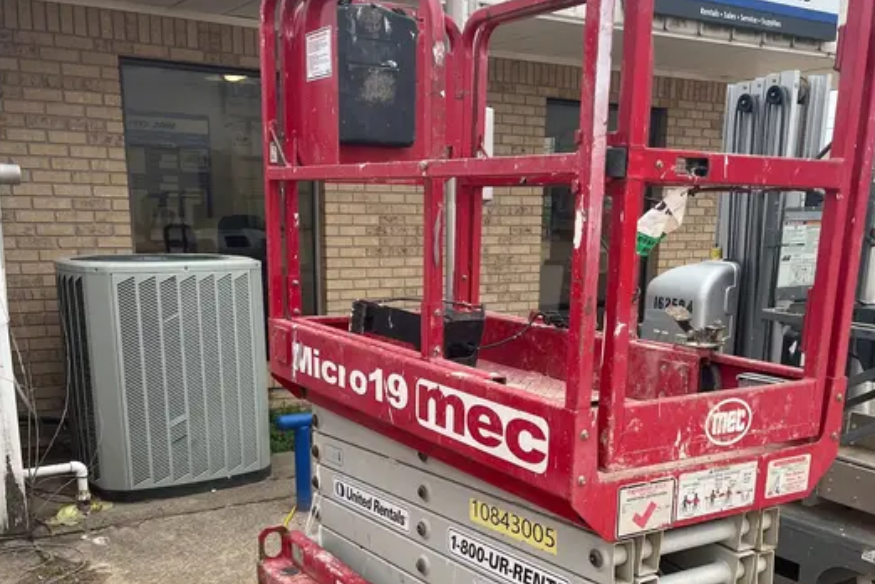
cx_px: 451
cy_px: 447
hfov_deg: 50.7
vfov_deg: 34.2
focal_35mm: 38
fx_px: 924
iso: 50
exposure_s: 1/577
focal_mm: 5.1
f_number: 1.6
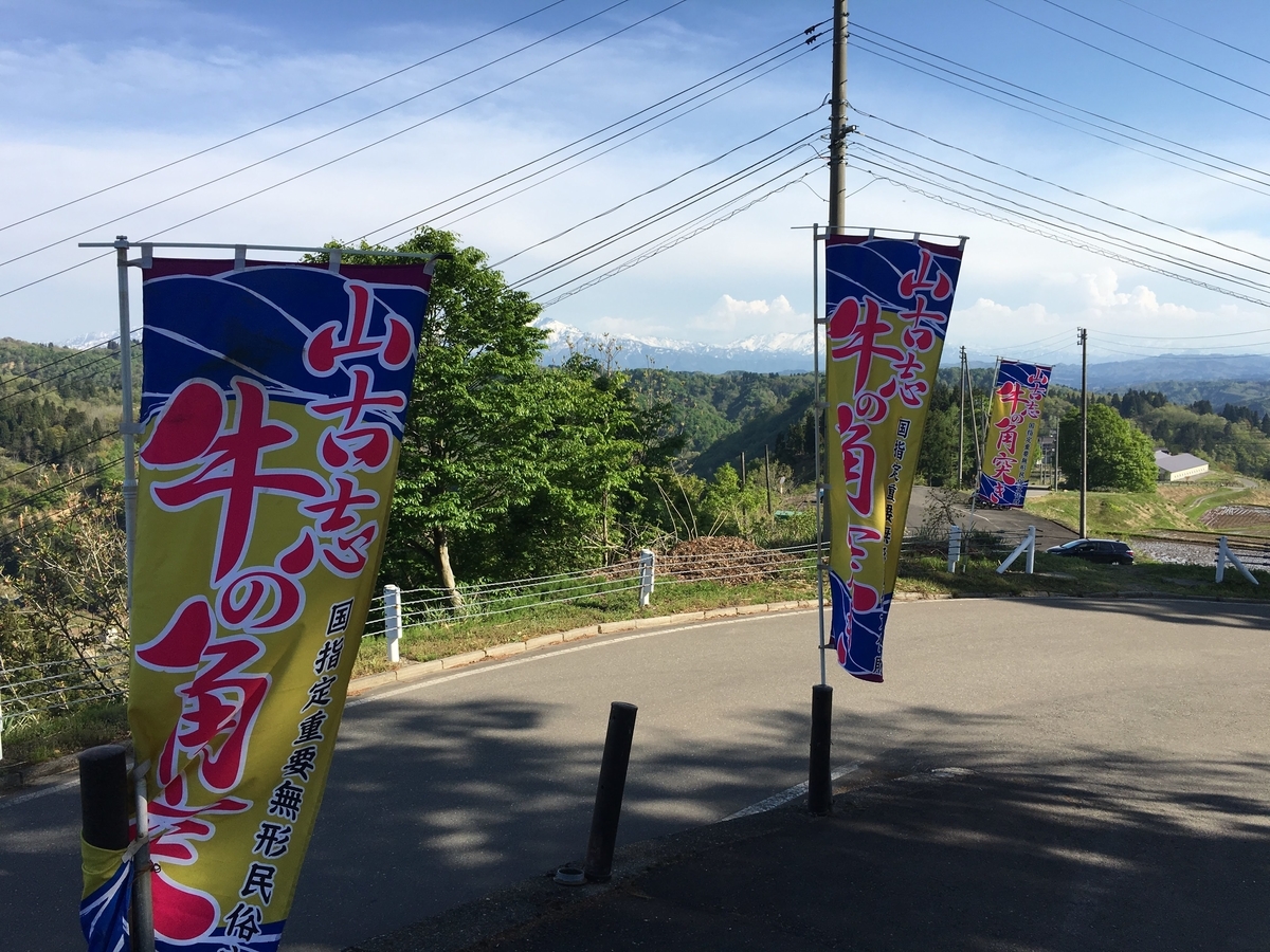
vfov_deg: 48.2
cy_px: 476
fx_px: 1064
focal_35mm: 29
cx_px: 635
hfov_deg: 61.7
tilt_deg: -6.3
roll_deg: -1.2
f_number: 2.2
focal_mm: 4.15
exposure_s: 1/1350
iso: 25
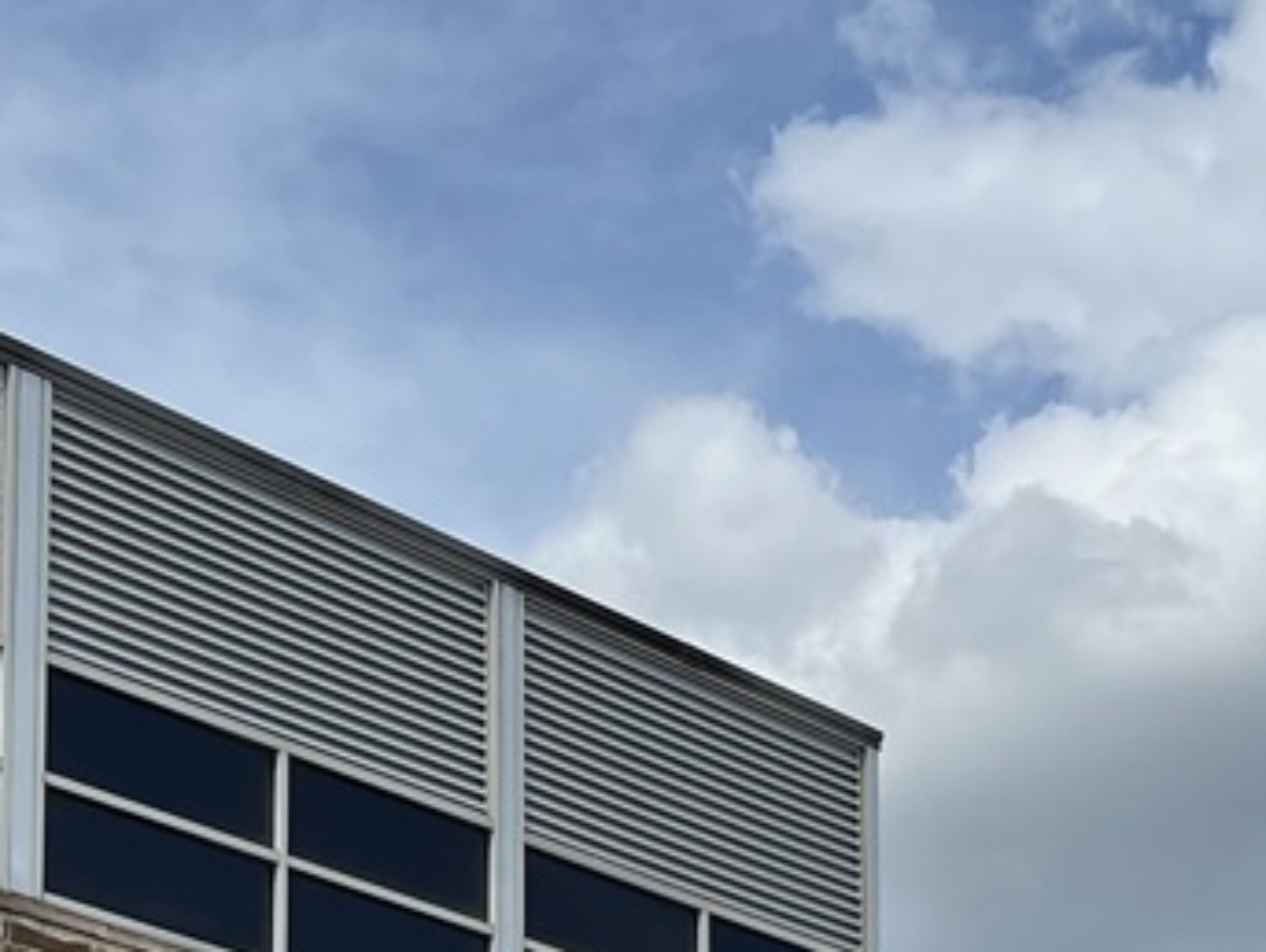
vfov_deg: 12.7
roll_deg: +0.8
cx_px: 1067
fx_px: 3991
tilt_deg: +7.5
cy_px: 1576
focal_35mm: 109
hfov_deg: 17.8
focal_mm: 5.7
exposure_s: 1/5587
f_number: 1.5
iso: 50
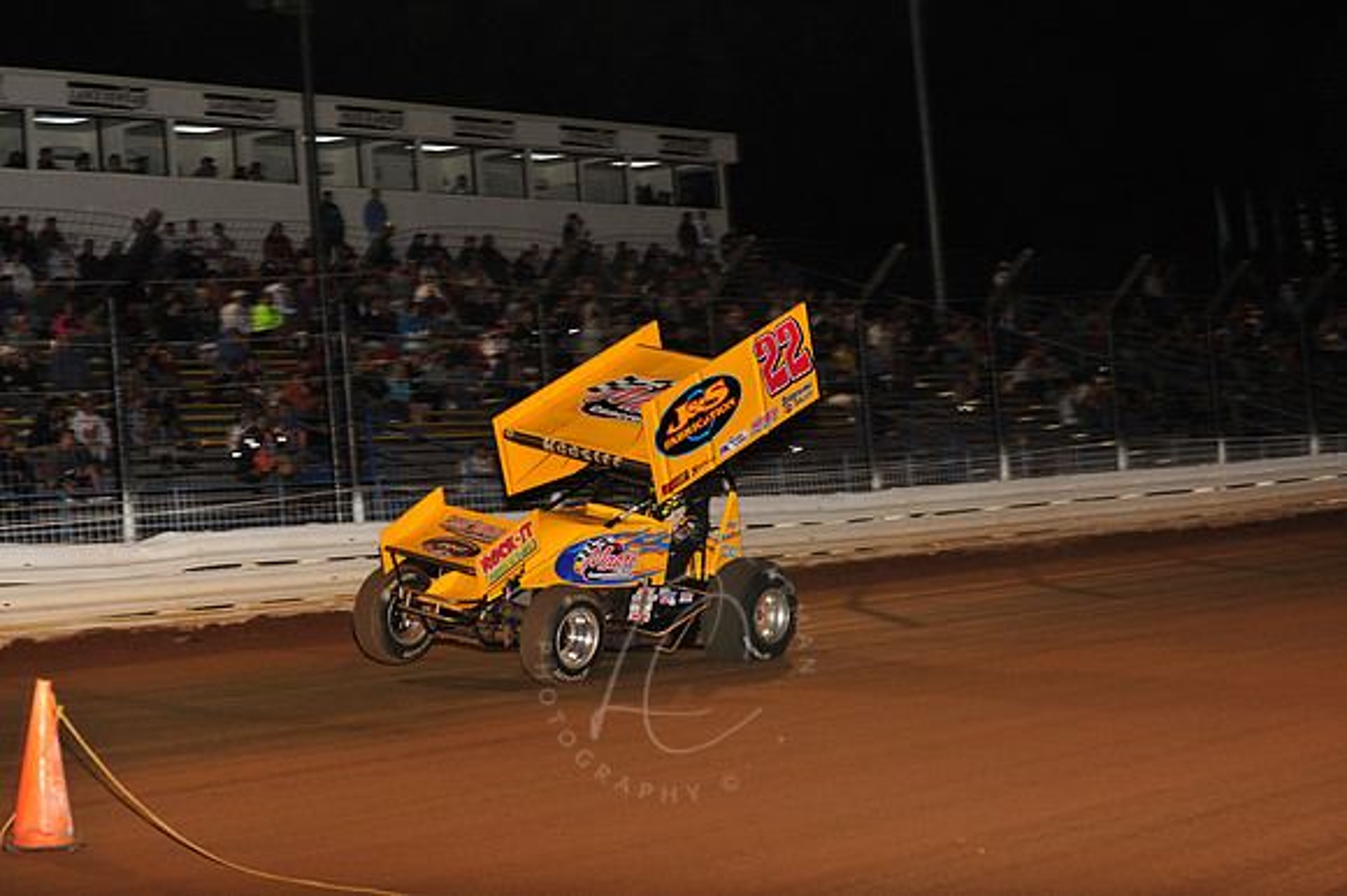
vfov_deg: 15.9
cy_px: 448
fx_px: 3216
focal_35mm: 86
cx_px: 674
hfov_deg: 23.7
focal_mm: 86
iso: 800
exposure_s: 1/320
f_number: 6.3
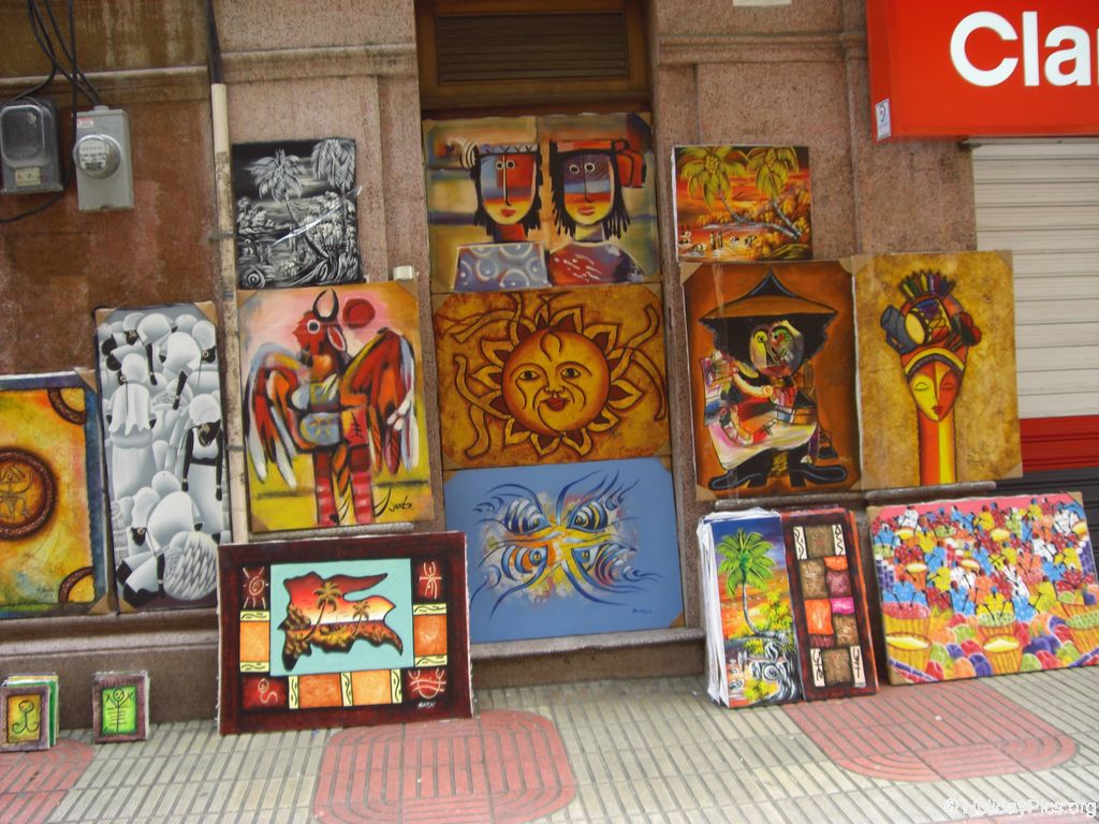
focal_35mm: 38
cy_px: 412
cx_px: 550
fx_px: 1206
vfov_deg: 37.7
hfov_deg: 49.0
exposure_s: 1/125
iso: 64
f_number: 2.7
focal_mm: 6.2
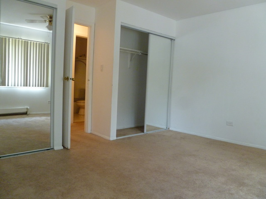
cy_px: 100
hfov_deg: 63.4
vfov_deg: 49.7
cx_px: 133
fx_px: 215
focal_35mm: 28
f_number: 3.3
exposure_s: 1/30
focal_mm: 5
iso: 400
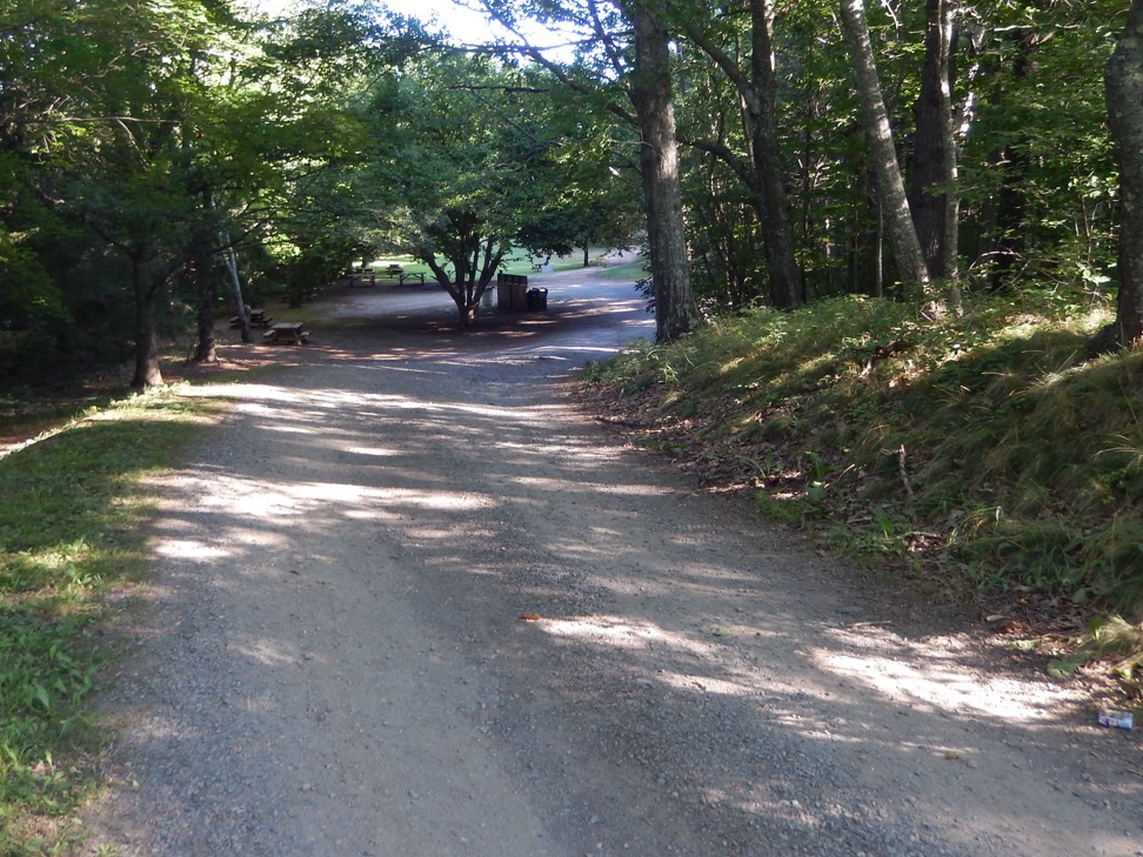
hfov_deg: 51.3
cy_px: 259
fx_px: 1189
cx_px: 524
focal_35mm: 36
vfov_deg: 39.0
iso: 125
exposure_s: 1/50
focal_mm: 4.5
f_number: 3.4
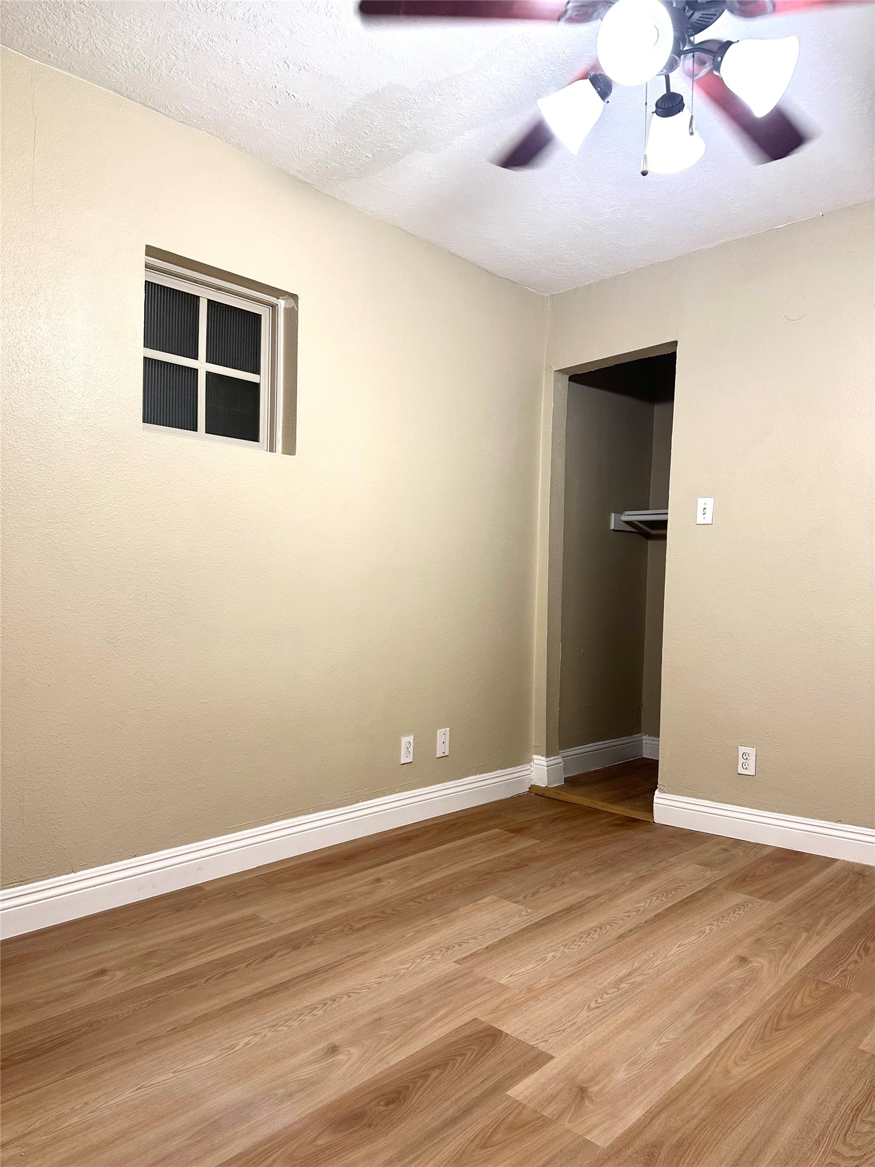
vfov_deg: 71.6
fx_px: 809
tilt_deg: +1.0
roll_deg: -2.2
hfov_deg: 56.8
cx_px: 438
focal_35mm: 24
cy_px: 584
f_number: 1.78
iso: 125
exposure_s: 1/60
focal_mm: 6.86
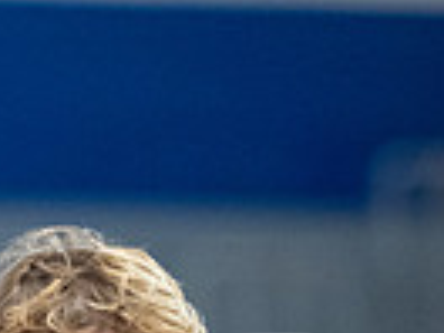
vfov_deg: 1.6
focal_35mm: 955
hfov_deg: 2.1
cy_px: 674
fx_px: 12249
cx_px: 42
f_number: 2.8
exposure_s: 1/800
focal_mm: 180
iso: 3200
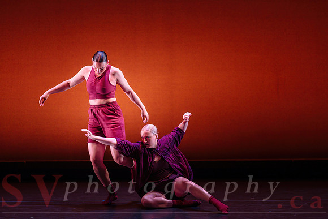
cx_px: 137
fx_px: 1161
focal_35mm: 127
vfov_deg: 10.8
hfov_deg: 16.1
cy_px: 91
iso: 1250
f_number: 1.4
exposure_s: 1/400
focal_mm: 105
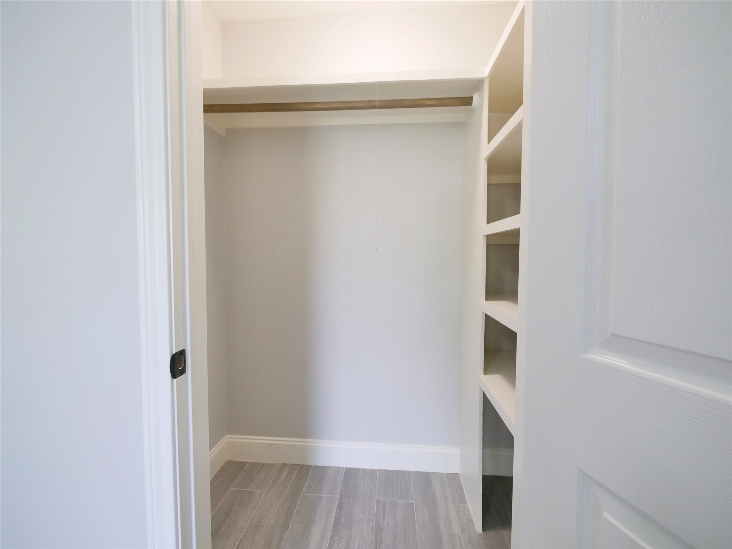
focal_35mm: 14
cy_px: 274
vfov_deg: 85.7
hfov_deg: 102.1
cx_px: 366
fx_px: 296
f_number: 4
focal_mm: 7
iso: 1600
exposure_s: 1/60
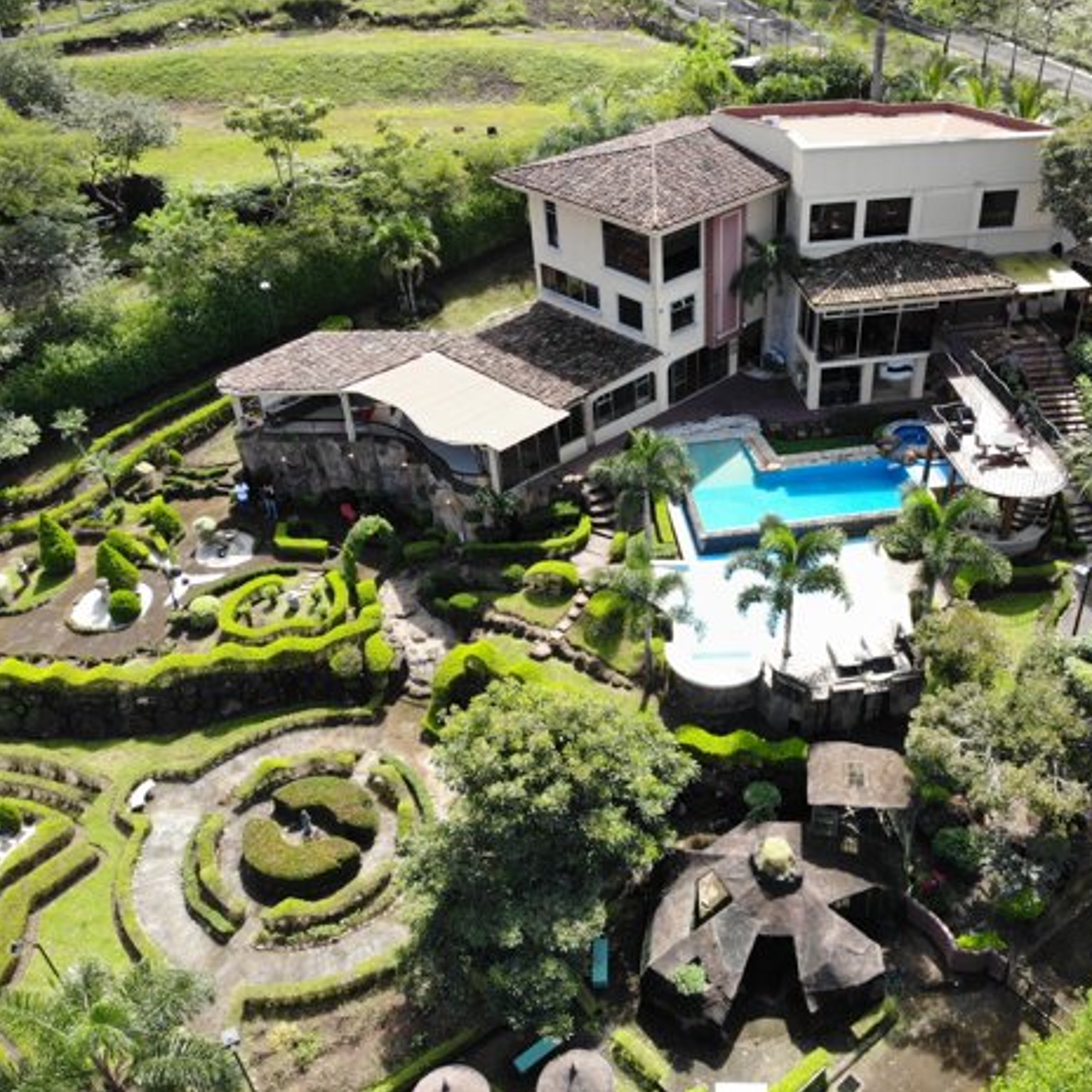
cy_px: 537
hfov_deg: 54.7
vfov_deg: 55.6
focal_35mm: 29
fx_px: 1035
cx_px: 707
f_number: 2.8
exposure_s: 1/249
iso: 100
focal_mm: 4.5
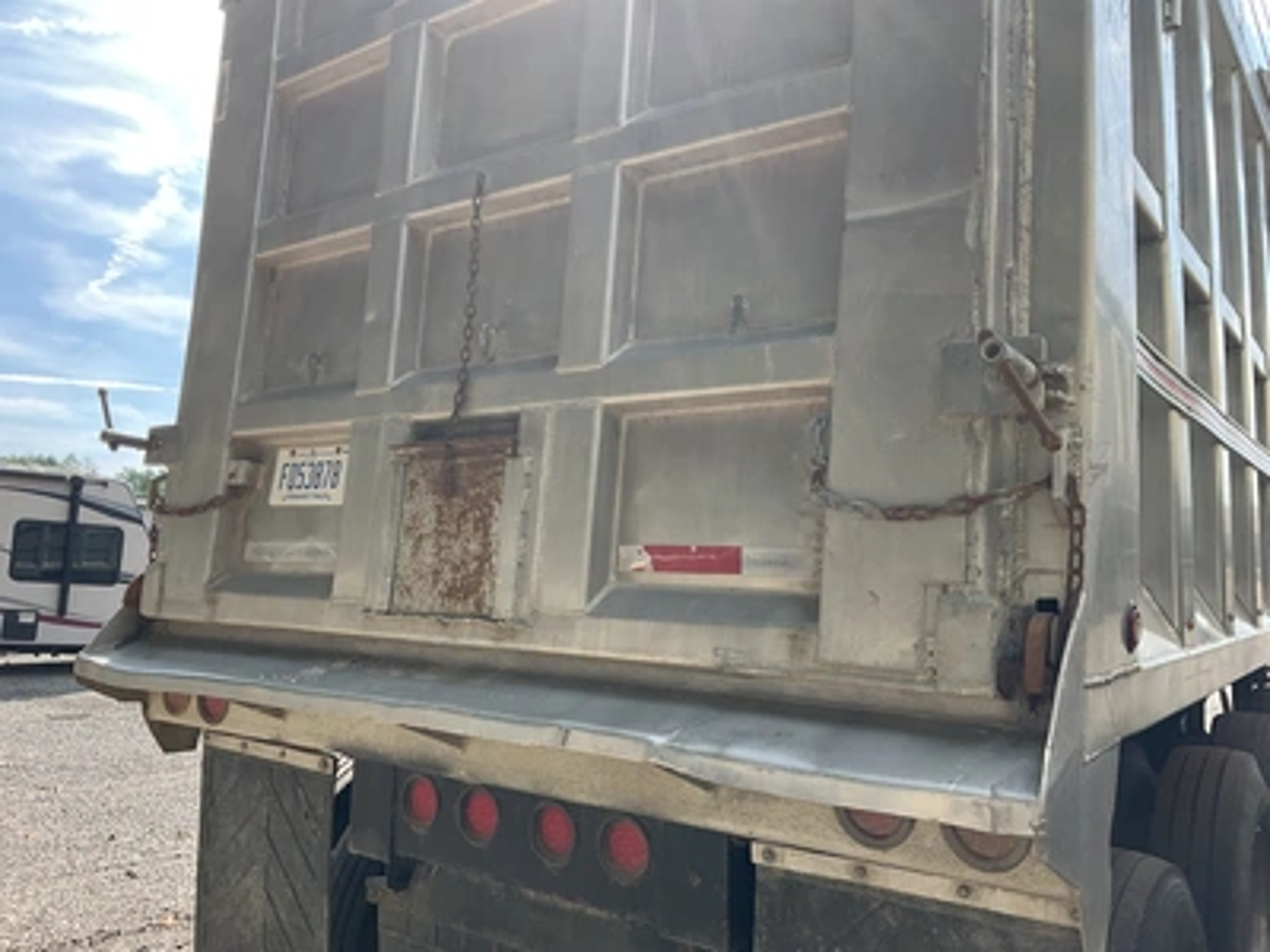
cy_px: 476
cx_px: 635
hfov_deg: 61.7
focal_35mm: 29
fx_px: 1064
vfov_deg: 48.2
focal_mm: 3
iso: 25
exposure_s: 1/465
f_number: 1.8
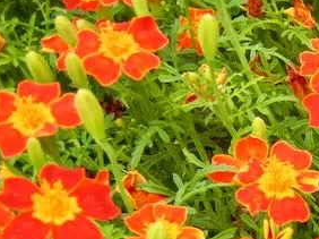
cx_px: 538
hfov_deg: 15.9
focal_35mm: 109
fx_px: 1004
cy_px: 392
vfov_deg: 12.7
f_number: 3.5
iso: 160
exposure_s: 1/230
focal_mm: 5.4
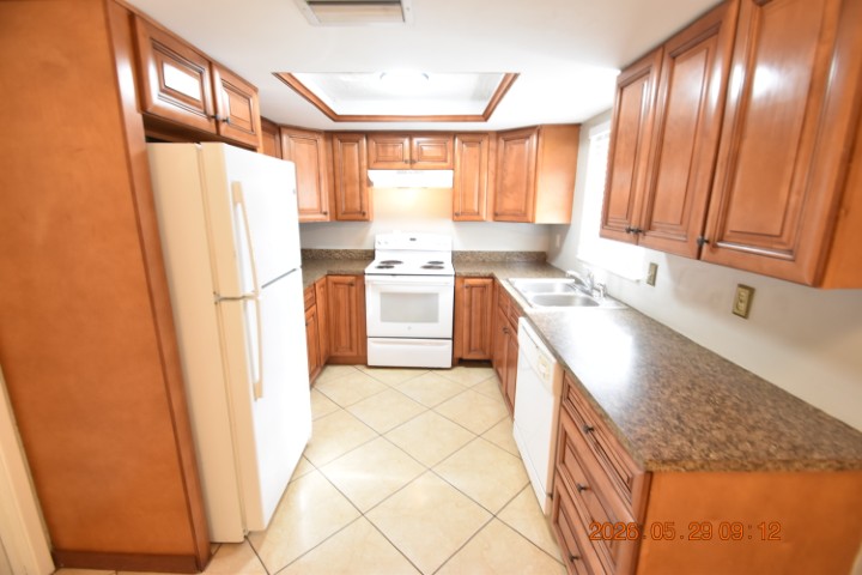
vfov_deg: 77.3
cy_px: 288
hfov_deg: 100.4
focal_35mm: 15
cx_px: 431
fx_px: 359
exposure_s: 1/20
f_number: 3.5
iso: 800
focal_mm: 10
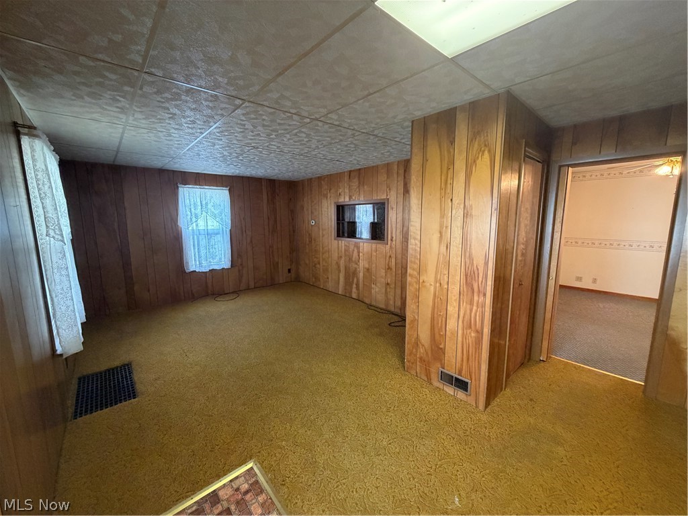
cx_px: 344
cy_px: 258
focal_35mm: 14
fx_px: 278
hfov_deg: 102.1
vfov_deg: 85.7
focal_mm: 2.22
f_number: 2.2
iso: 500
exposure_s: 1/60
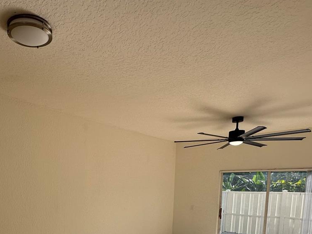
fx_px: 270
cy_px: 219
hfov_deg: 57.5
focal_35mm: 30
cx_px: 85
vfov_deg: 42.1
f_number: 2.2
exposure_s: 1/506
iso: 40
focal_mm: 2.22
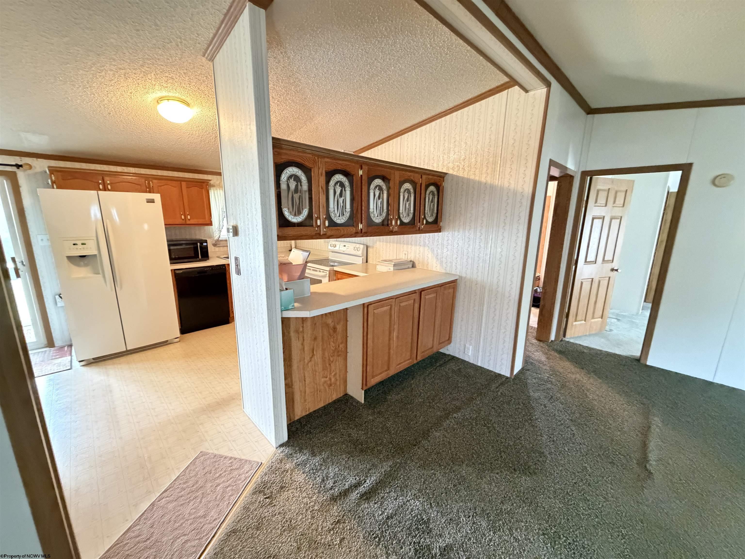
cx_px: 372
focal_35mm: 14
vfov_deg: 85.7
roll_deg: -0.9
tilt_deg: -11.5
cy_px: 280
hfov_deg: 102.1
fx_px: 301
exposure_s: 1/30
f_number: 2.2
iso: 1250
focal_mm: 2.22
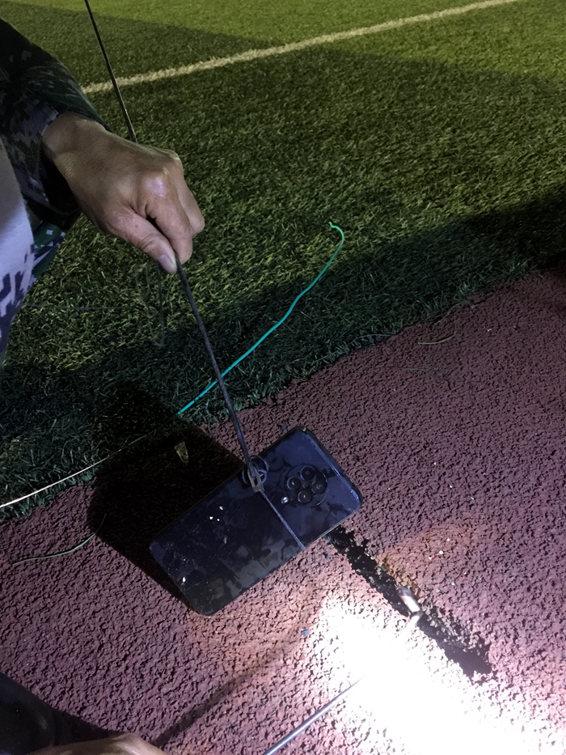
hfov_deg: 48.2
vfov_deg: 61.7
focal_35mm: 29
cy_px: 378
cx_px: 283
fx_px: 632
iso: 160
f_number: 2.2
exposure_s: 1/8
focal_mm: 4.15
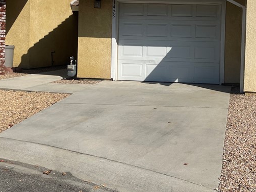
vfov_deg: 28.1
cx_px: 186
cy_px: 49
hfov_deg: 36.8
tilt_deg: -2.8
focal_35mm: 51
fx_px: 377
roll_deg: -1.9
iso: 32
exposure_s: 1/8547
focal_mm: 5.1
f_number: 1.6
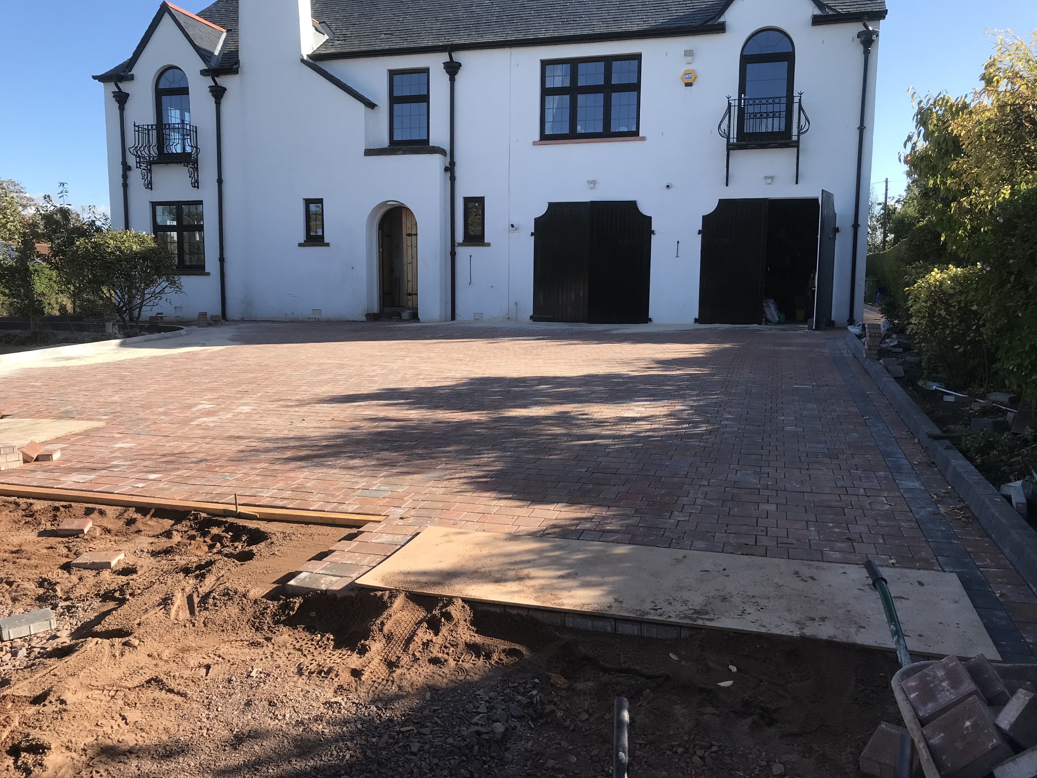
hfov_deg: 63.4
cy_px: 389
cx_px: 518
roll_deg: -0.6
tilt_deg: -5.2
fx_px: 839
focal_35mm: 28
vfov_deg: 49.7
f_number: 1.8
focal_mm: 3.99
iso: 20
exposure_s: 1/997
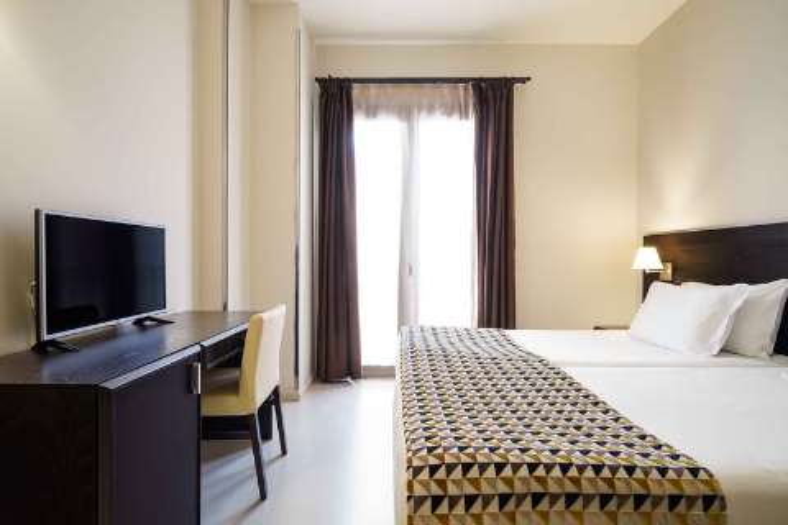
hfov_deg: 90.0
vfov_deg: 67.4
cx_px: 394
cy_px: 262
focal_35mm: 18
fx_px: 394
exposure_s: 4
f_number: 8
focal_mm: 18
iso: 100
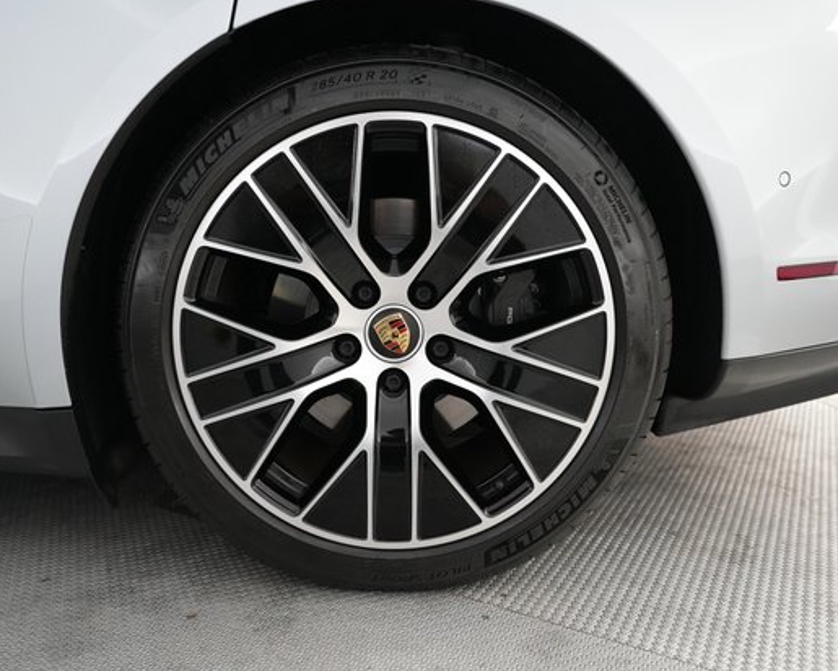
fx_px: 694
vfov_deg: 51.5
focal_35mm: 28
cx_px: 395
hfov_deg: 62.2
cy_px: 331
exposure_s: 1/160
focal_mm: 24
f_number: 2.8
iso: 4000
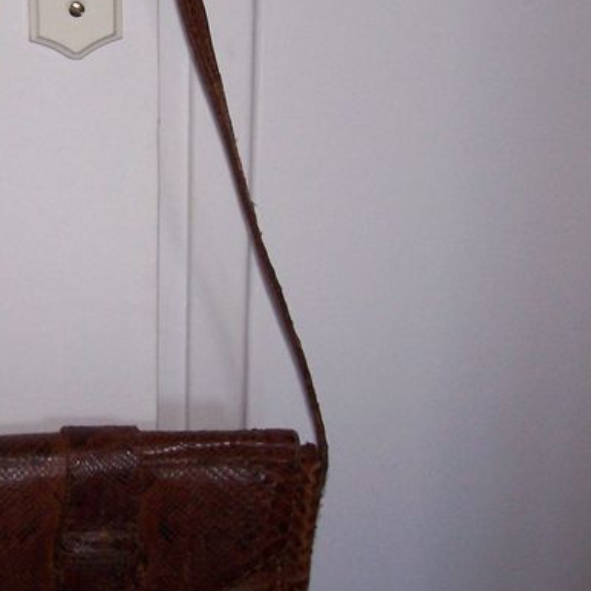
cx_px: 138
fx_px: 1680
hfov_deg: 19.8
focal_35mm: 87
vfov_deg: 19.9
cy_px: 233
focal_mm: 6.3
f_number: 2.8
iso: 140
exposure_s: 1/60
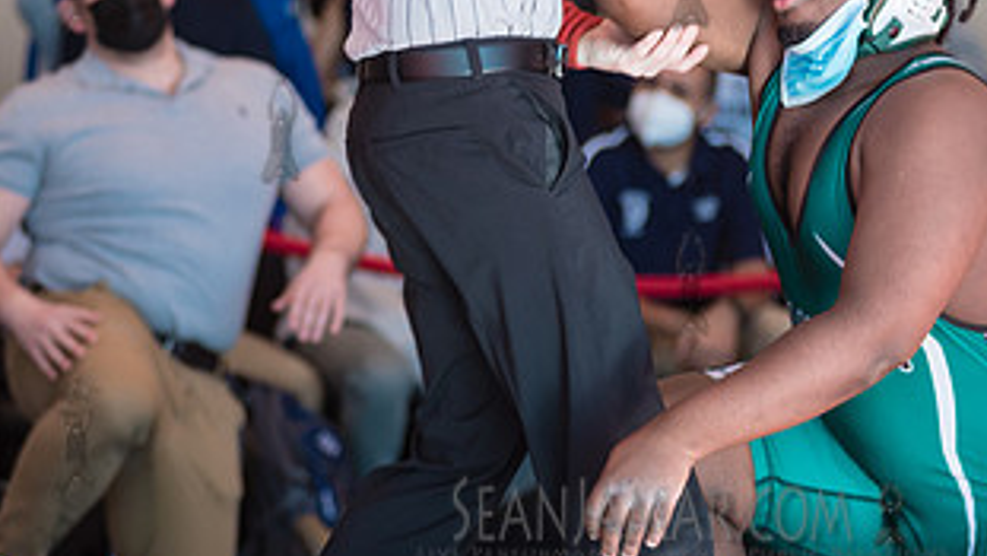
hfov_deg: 10.5
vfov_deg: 5.9
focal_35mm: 205
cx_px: 689
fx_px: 5366
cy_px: -27
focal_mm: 105
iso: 400
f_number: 3.5
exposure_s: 1/400
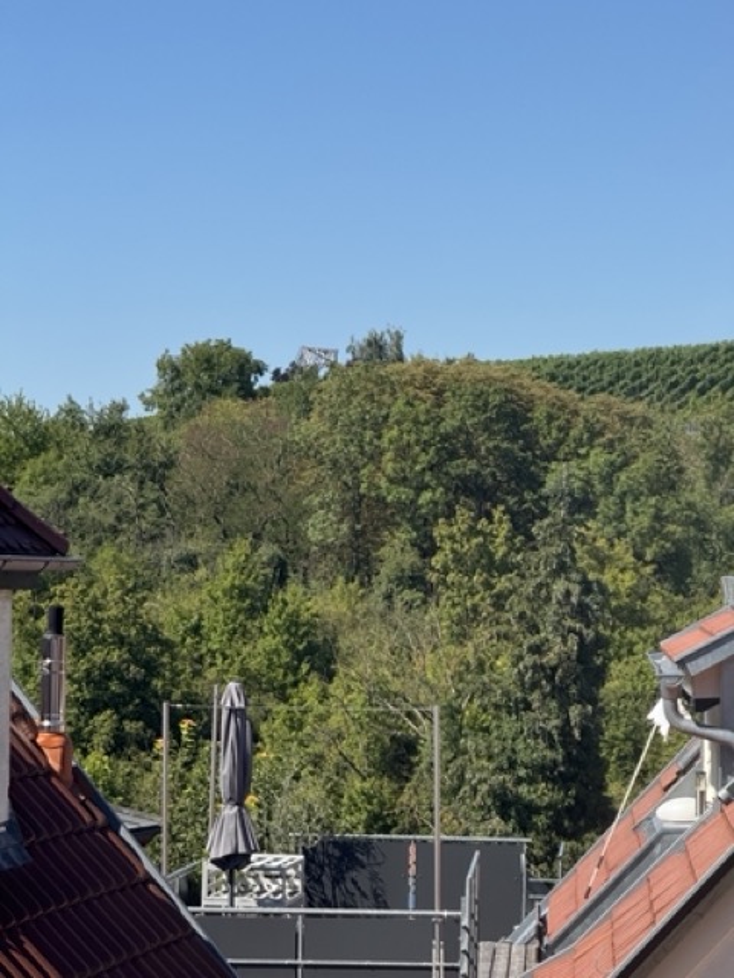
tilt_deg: +0.3
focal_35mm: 120
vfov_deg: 16.4
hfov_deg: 12.3
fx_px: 3393
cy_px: 489
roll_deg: -1.0
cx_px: 367
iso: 50
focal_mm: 15.66
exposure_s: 1/2083
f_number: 2.8
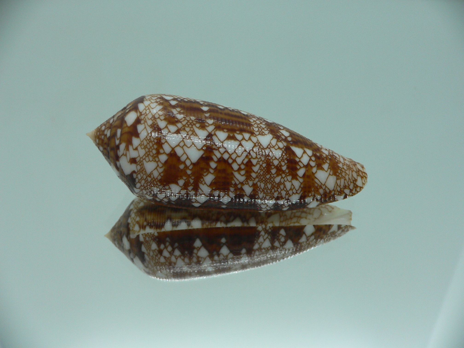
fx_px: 469
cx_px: 232
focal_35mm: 35
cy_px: 174
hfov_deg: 52.6
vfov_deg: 40.7
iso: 80
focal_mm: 4.6
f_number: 2.8
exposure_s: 1/60
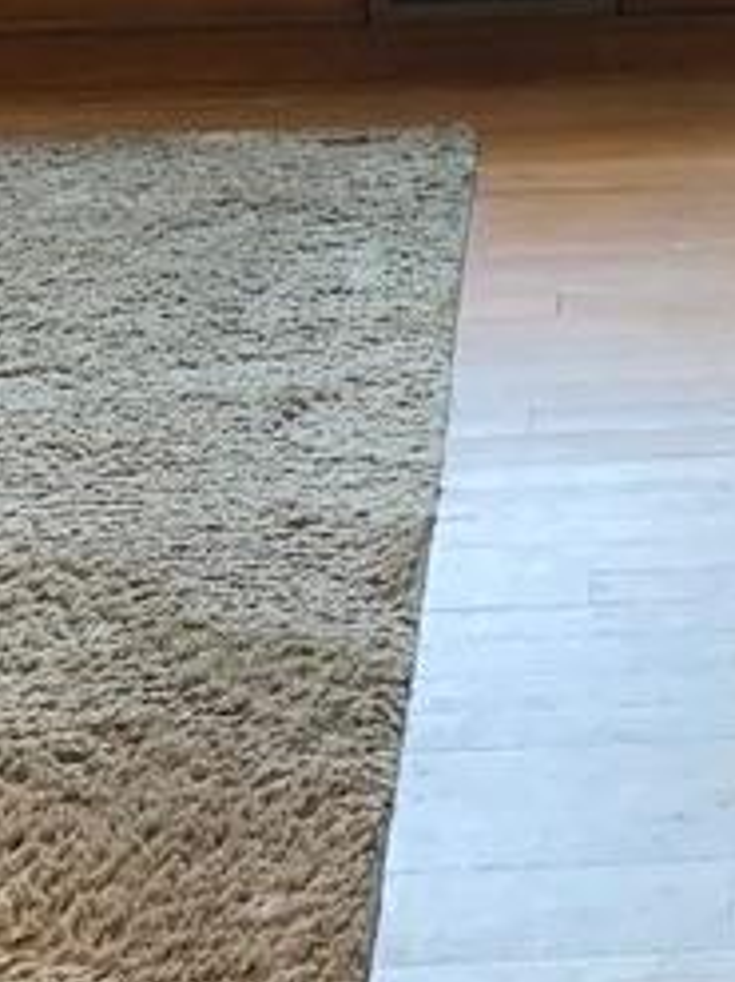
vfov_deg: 16.9
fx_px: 3060
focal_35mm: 108
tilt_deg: -6.7
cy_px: -398
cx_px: 938
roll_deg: -0.5
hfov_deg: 13.2
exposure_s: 1/60
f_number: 1.8
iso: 200
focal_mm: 4.25
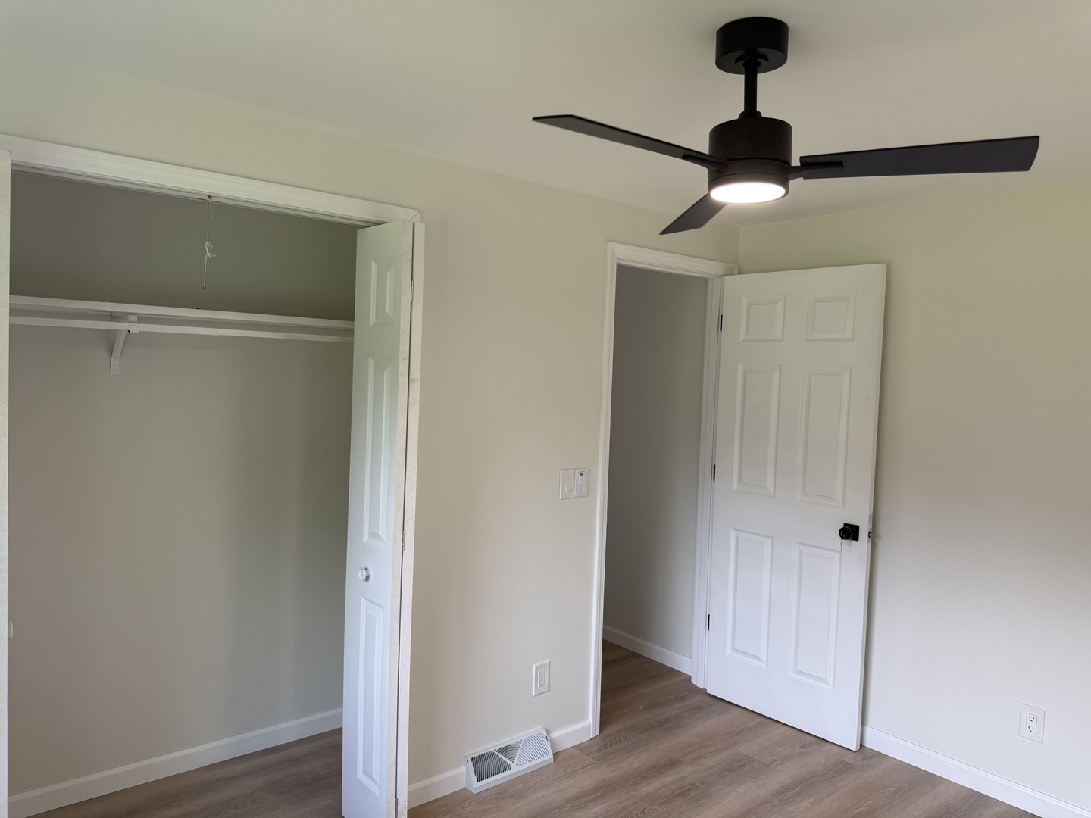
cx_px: 546
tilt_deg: -0.7
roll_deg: -1.9
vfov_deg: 56.8
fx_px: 756
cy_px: 409
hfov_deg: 71.6
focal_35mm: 24
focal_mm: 6.76
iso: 80
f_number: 1.78
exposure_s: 1/137
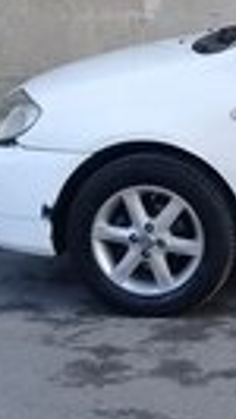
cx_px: 513
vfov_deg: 17.0
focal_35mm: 126
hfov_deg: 8.9
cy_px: 129
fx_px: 1399
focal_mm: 3.3
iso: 50
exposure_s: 1/140
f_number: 2.2
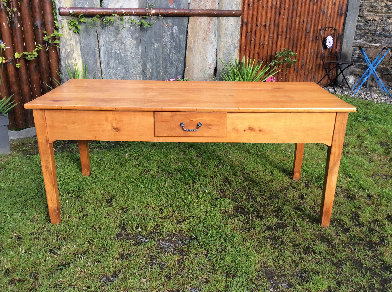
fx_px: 362
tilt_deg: -21.6
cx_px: 196
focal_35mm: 32
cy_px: 146
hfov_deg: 56.9
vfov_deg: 44.1
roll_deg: -0.2
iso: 32
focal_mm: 3.3
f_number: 2.4
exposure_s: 1/196
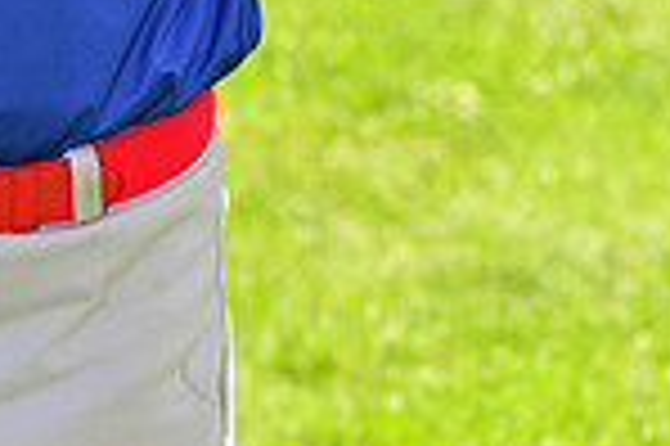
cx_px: -13
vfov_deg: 3.7
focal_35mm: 370
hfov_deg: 5.6
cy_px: -417
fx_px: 6878
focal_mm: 95
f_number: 5
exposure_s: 1/250
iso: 100
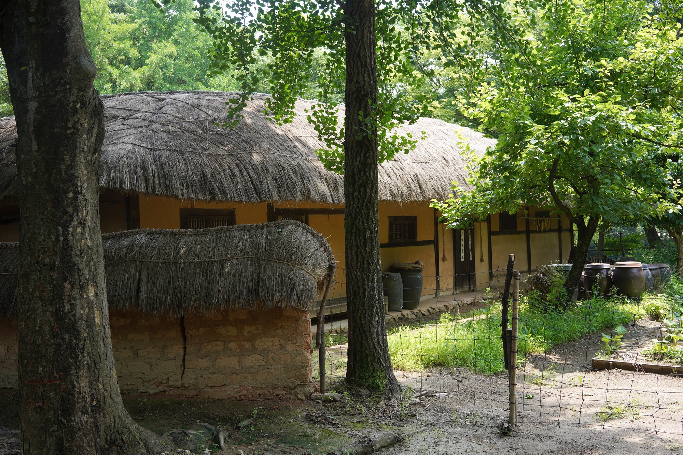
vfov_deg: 37.9
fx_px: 664
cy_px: 228
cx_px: 342
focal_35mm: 35
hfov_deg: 54.4
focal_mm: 35
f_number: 8
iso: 200
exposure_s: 1/100
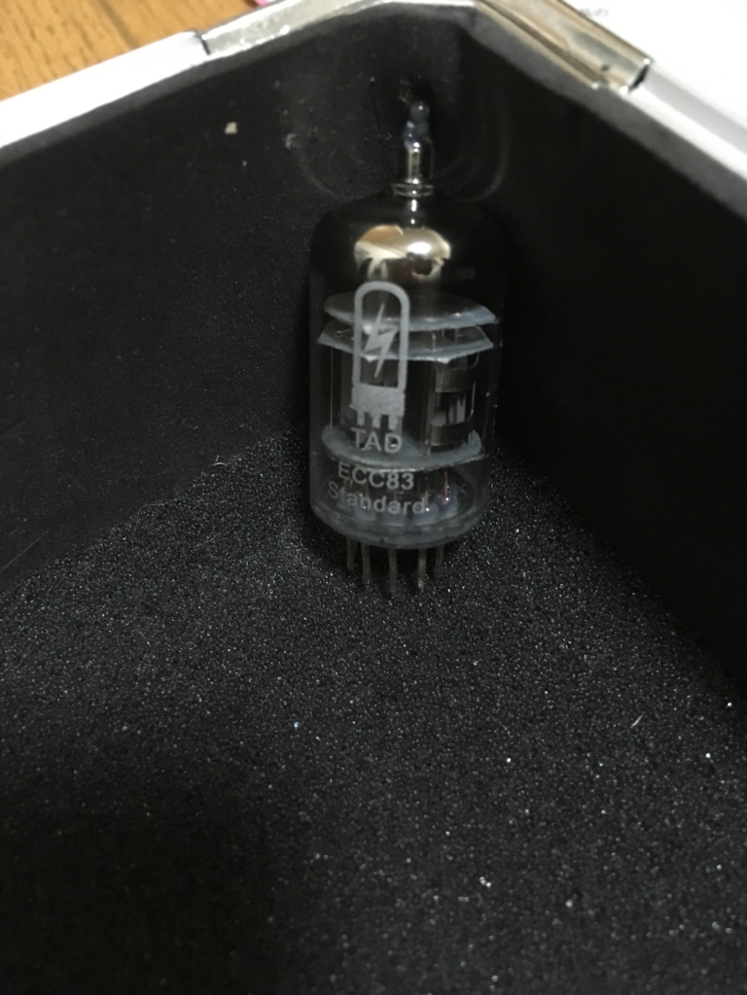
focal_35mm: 29
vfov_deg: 61.7
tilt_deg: -56.1
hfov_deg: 48.2
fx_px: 834
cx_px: 374
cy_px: 498
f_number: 2.2
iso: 640
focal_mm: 4.15
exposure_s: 1/15
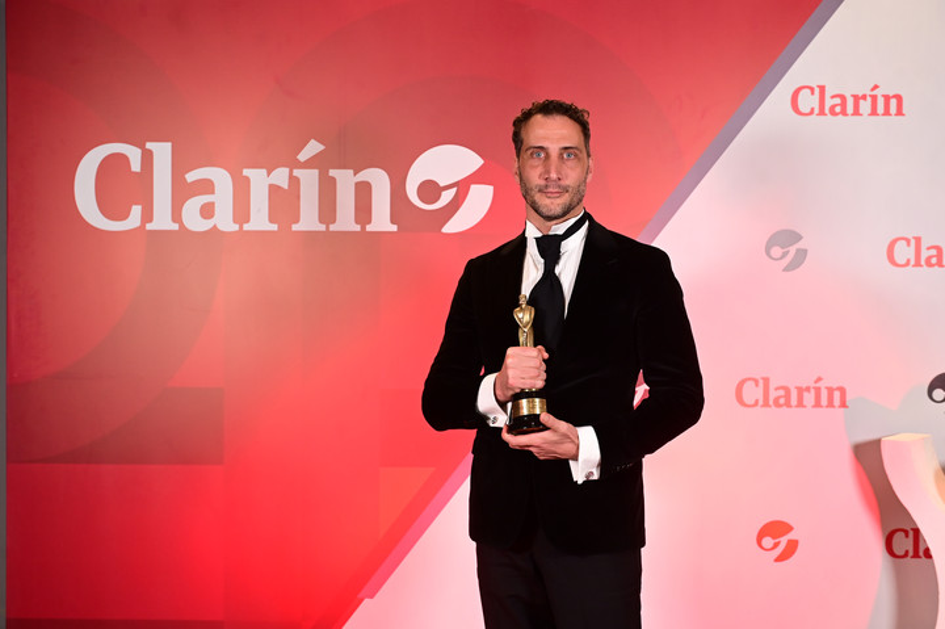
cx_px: 472
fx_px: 1259
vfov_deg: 28.0
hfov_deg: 41.1
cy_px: 314
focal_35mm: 48
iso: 2000
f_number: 4.5
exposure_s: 1/250
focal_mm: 48
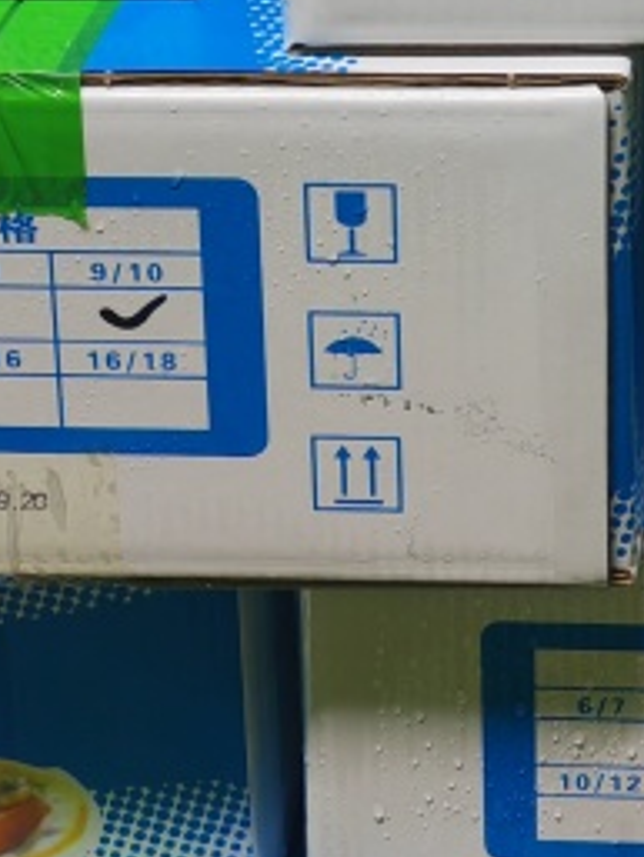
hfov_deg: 12.9
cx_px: 774
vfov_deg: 15.8
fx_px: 2776
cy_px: -502
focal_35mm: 112
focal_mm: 6.12
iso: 1000
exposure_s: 1/50
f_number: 1.9
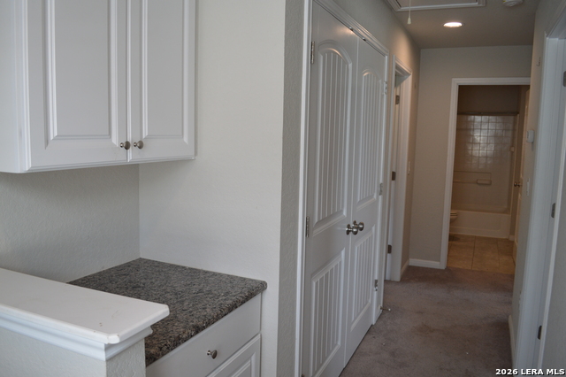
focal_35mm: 27
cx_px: 283
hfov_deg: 67.4
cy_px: 188
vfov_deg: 47.9
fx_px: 424
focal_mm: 18
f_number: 4
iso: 400
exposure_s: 1/60
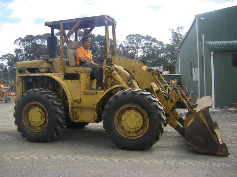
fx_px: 260
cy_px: 88
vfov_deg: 37.7
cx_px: 118
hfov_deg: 49.0
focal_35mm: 38
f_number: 3.5
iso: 64
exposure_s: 1/320
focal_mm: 6.3
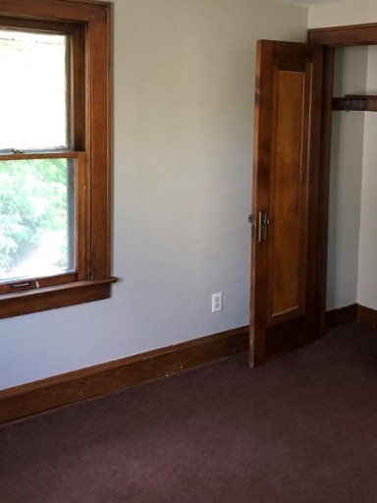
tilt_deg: -7.0
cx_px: 236
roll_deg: -2.3
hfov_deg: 34.2
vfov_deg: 44.3
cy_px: 181
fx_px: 610
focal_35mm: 42
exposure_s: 1/15
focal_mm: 3.99
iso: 50
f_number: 1.8
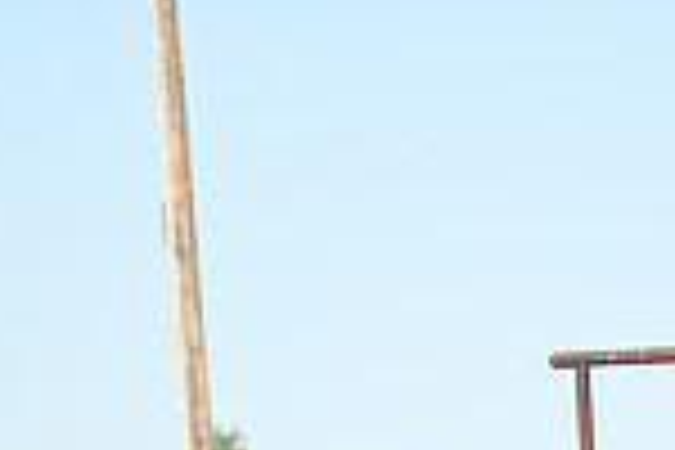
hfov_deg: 2.7
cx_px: 554
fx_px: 14511
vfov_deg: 1.8
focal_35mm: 774
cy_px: 857
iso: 100
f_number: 2.8
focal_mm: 200
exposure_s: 1/800
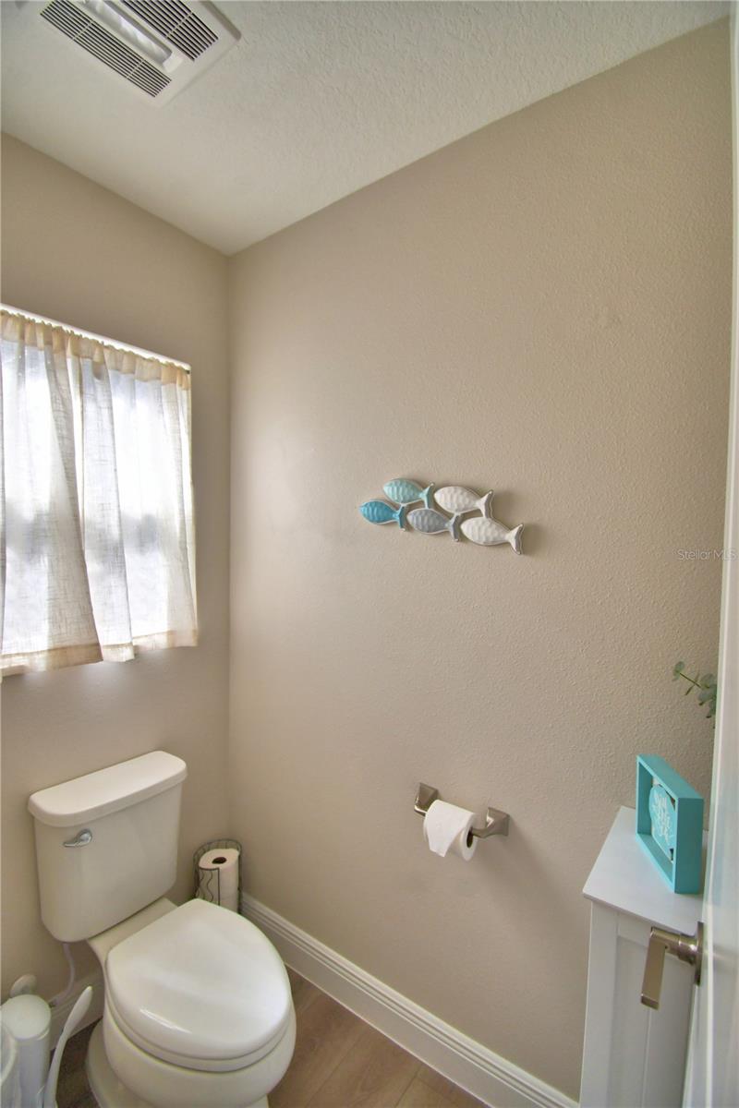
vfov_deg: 100.4
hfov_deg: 77.3
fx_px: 462
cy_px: 554
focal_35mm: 15
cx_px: 370
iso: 200
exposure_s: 1/320
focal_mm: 10
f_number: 4.5
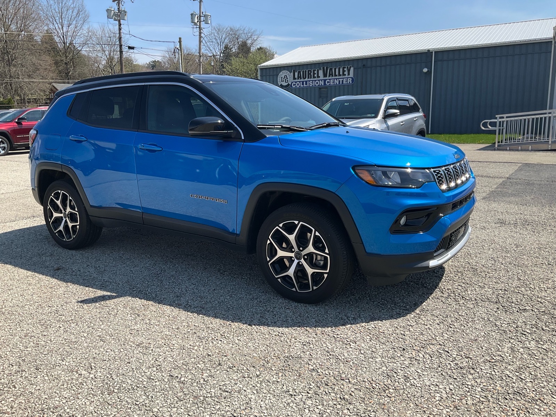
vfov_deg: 48.2
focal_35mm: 29
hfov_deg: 61.7
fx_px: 466
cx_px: 278
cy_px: 208
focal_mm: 3
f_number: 1.8
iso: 25
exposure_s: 1/1534
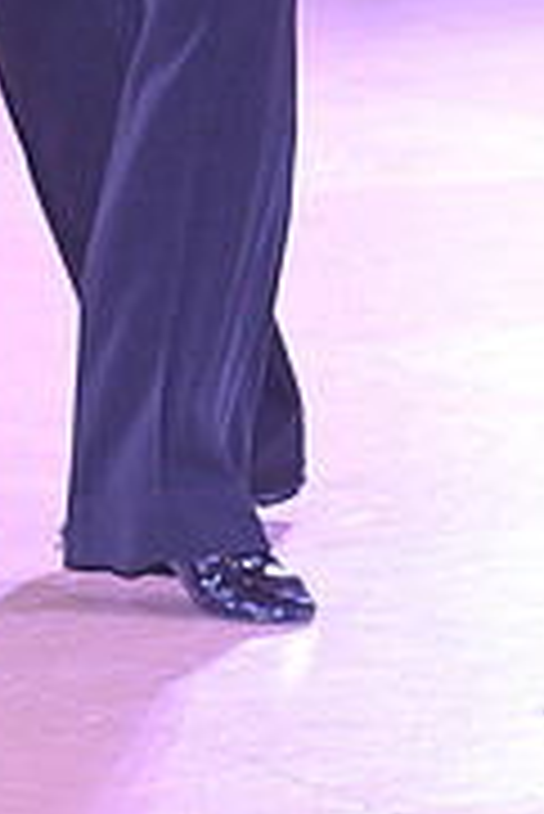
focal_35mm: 384
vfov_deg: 5.3
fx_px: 8687
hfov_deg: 3.6
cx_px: 587
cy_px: -468
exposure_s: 1/400
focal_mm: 120
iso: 5000
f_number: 5.6
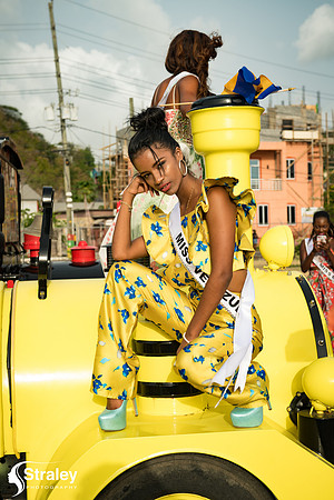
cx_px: 167
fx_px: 807
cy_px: 250
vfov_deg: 34.5
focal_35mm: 58
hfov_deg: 23.4
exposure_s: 1/200
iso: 80
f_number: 6.3
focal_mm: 58
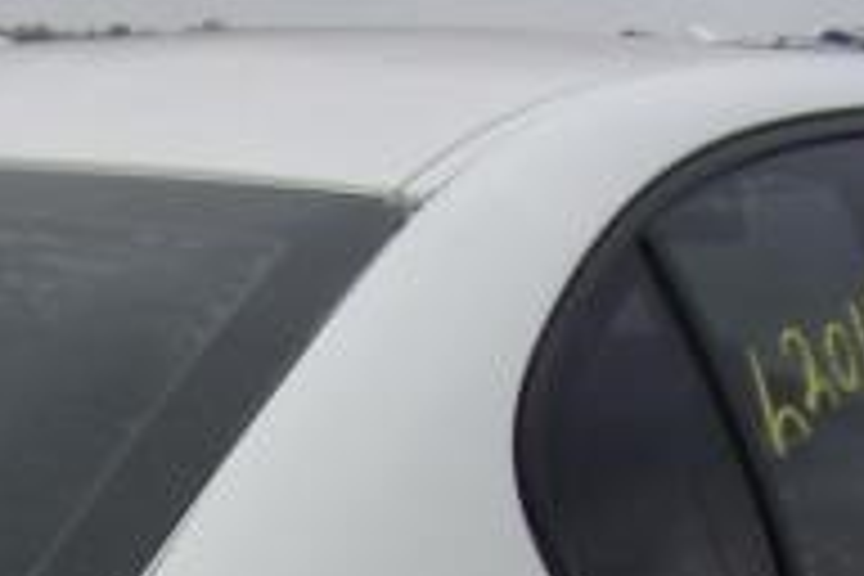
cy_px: 1094
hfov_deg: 18.9
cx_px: -86
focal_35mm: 104
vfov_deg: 11.9
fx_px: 2496
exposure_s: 1/800
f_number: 3.3
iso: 80
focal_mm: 4.3
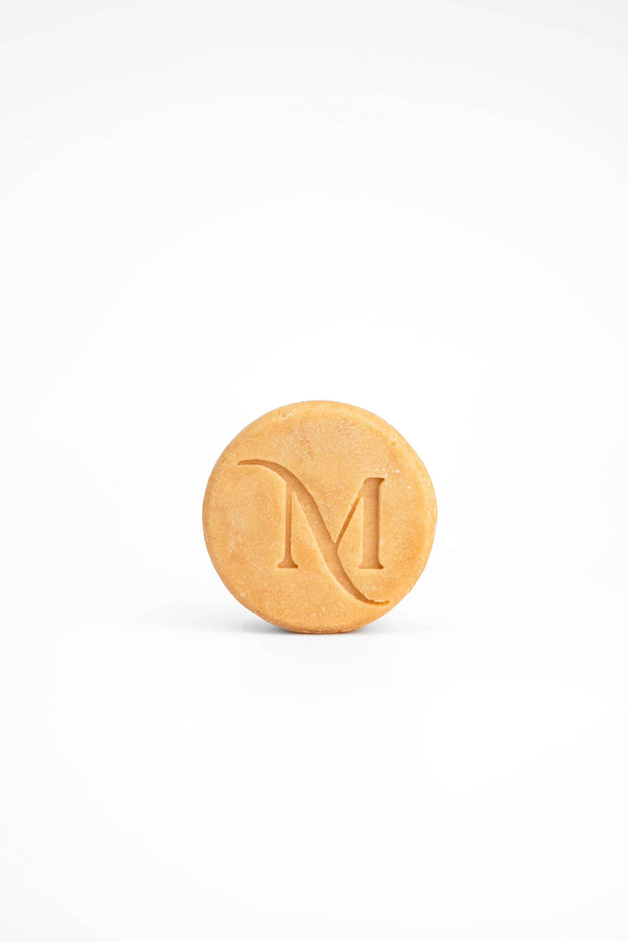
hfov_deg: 27.0
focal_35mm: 50
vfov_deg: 39.6
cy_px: 471
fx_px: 1308
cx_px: 314
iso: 100
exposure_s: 1/200
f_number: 4.5
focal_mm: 50
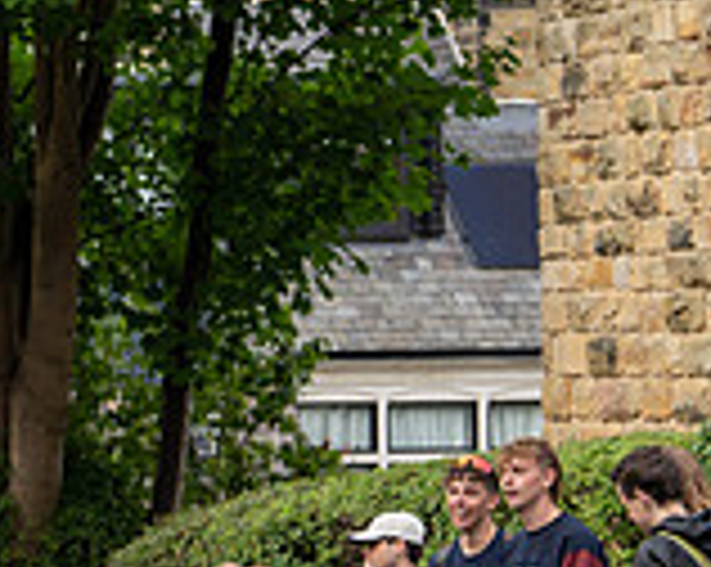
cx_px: -572
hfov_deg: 7.6
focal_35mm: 246
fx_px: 5170
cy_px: 182
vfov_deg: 6.3
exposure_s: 1/500
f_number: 4
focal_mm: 70
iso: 500
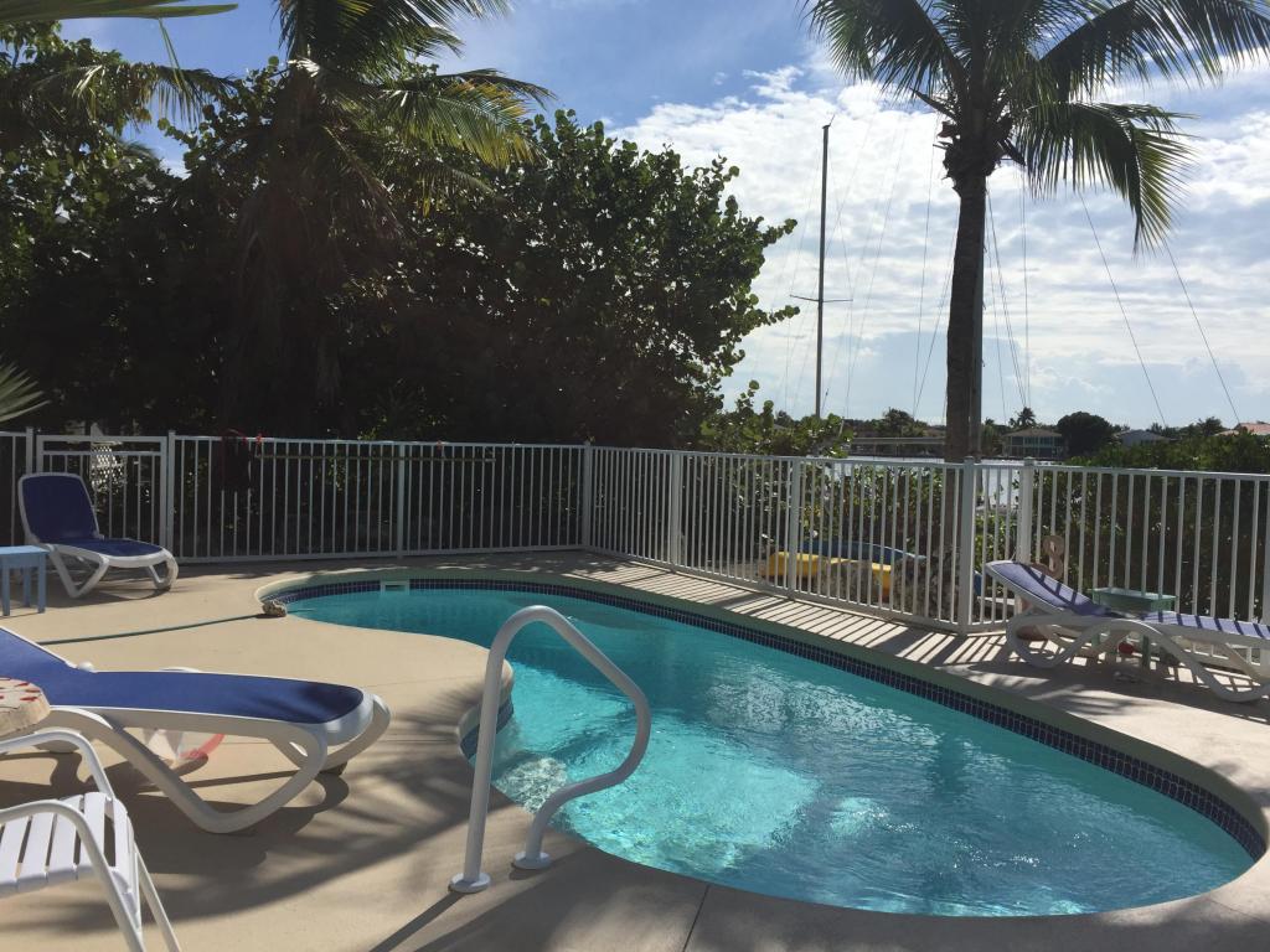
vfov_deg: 48.2
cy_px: 476
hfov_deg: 61.7
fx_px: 1064
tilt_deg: -3.0
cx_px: 635
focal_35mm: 29
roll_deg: -3.5
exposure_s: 1/5650
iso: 32
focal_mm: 4.15
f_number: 2.2
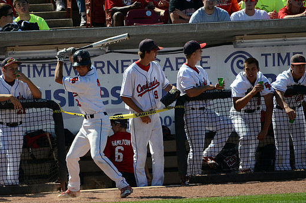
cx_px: 153
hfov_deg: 4.8
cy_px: 101
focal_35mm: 432
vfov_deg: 3.2
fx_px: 3664
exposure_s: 1/8000
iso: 1250
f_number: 5.6
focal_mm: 260
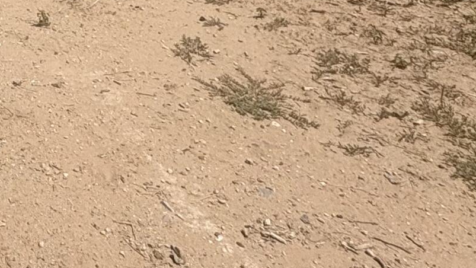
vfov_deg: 15.7
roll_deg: +0.7
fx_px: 720
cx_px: -214
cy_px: -299
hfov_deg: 27.2
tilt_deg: +4.6
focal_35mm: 57
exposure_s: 1/4630
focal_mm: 2.22
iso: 50
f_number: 2.2
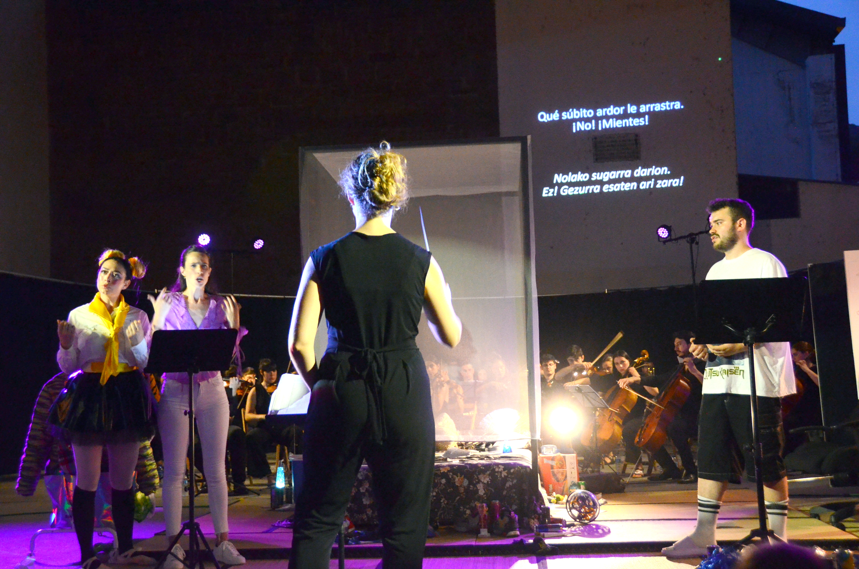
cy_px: 284
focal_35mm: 44
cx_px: 430
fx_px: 1036
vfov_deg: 30.7
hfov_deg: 45.0
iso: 3200
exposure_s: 1/40
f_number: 4.5
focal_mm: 29
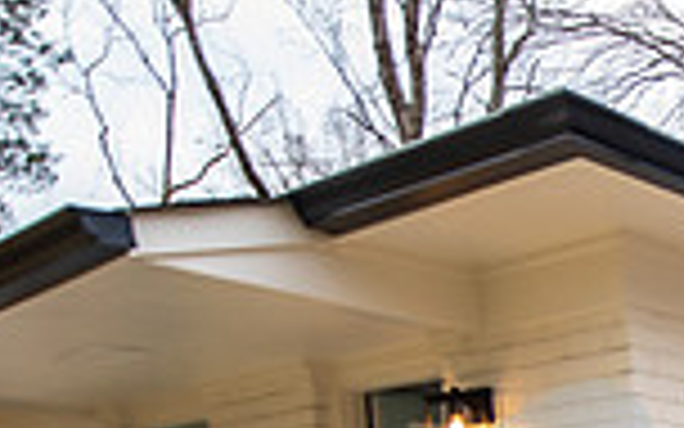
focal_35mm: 56
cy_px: 782
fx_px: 1044
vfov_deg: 18.1
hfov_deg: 25.6
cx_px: 1062
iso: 200
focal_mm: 14
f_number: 2.8
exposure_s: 1/400
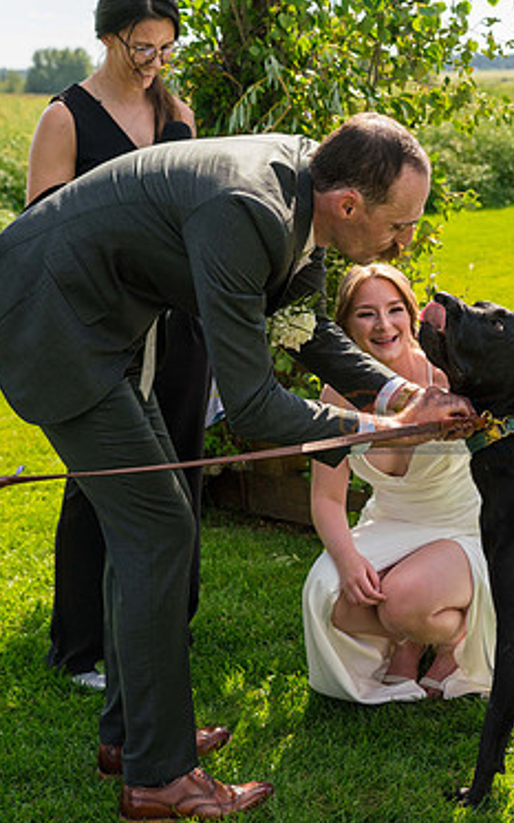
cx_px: 435
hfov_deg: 19.7
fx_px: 1457
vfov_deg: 31.5
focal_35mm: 65
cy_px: 420
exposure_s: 1/1000
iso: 400
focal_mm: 41
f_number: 4.5
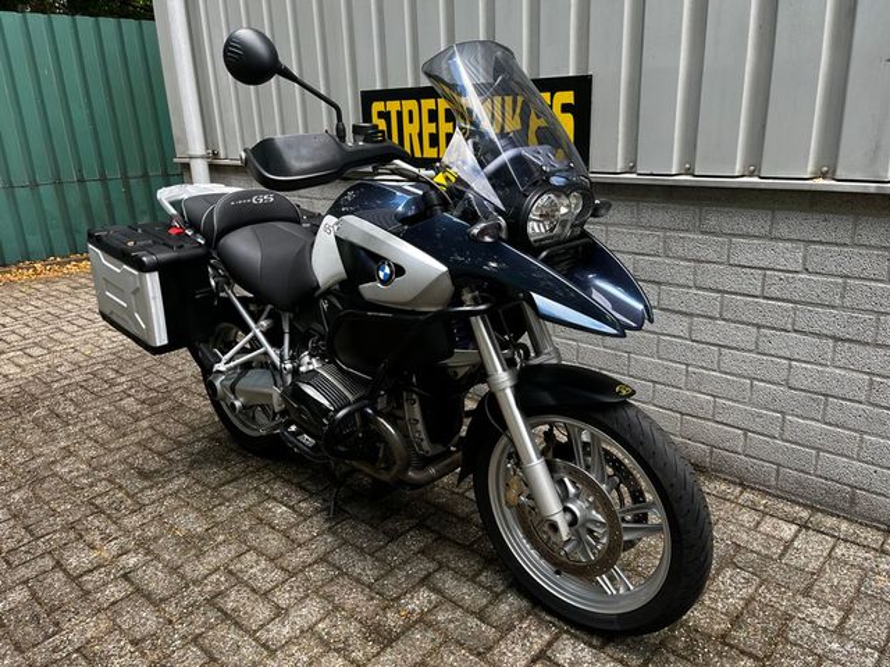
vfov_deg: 53.1
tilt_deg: -18.6
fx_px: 668
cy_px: 334
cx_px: 445
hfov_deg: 67.3
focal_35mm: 26
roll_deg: +2.5
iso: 40
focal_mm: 5.1
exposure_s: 1/122
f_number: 1.6
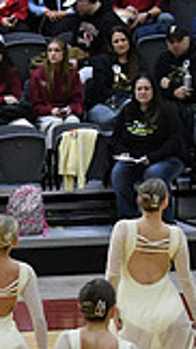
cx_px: -353
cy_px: 406
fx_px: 3653
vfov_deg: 5.4
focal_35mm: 395
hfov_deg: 3.0
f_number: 4
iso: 5000
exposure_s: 1/500
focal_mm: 70
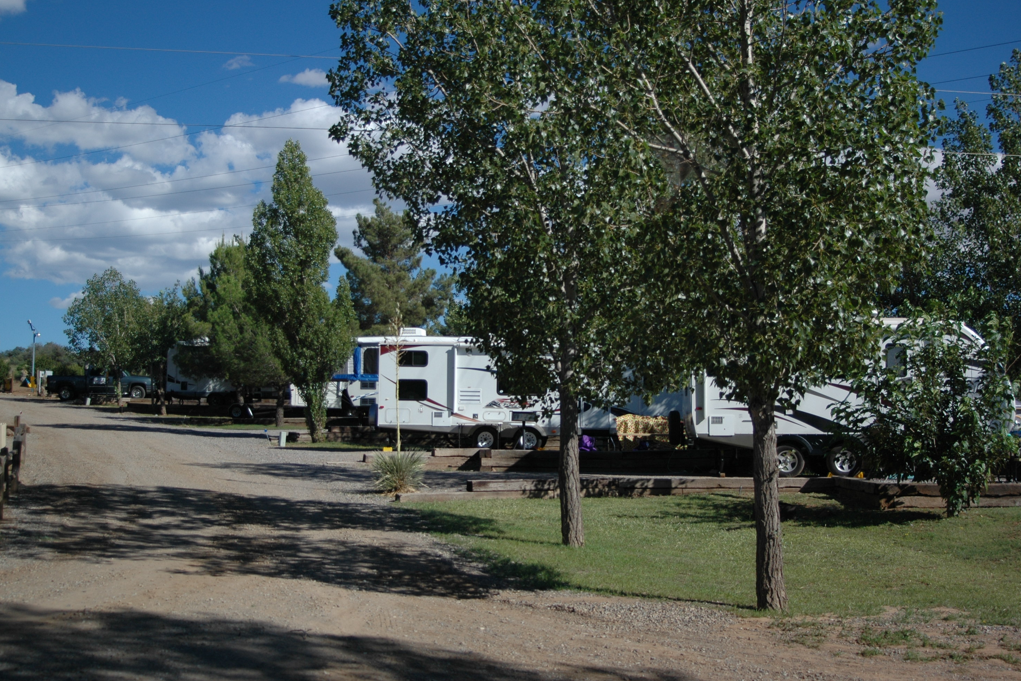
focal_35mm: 43
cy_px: 337
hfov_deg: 45.4
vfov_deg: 31.2
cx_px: 515
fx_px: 1219
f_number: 3.5
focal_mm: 28
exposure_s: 1/2500
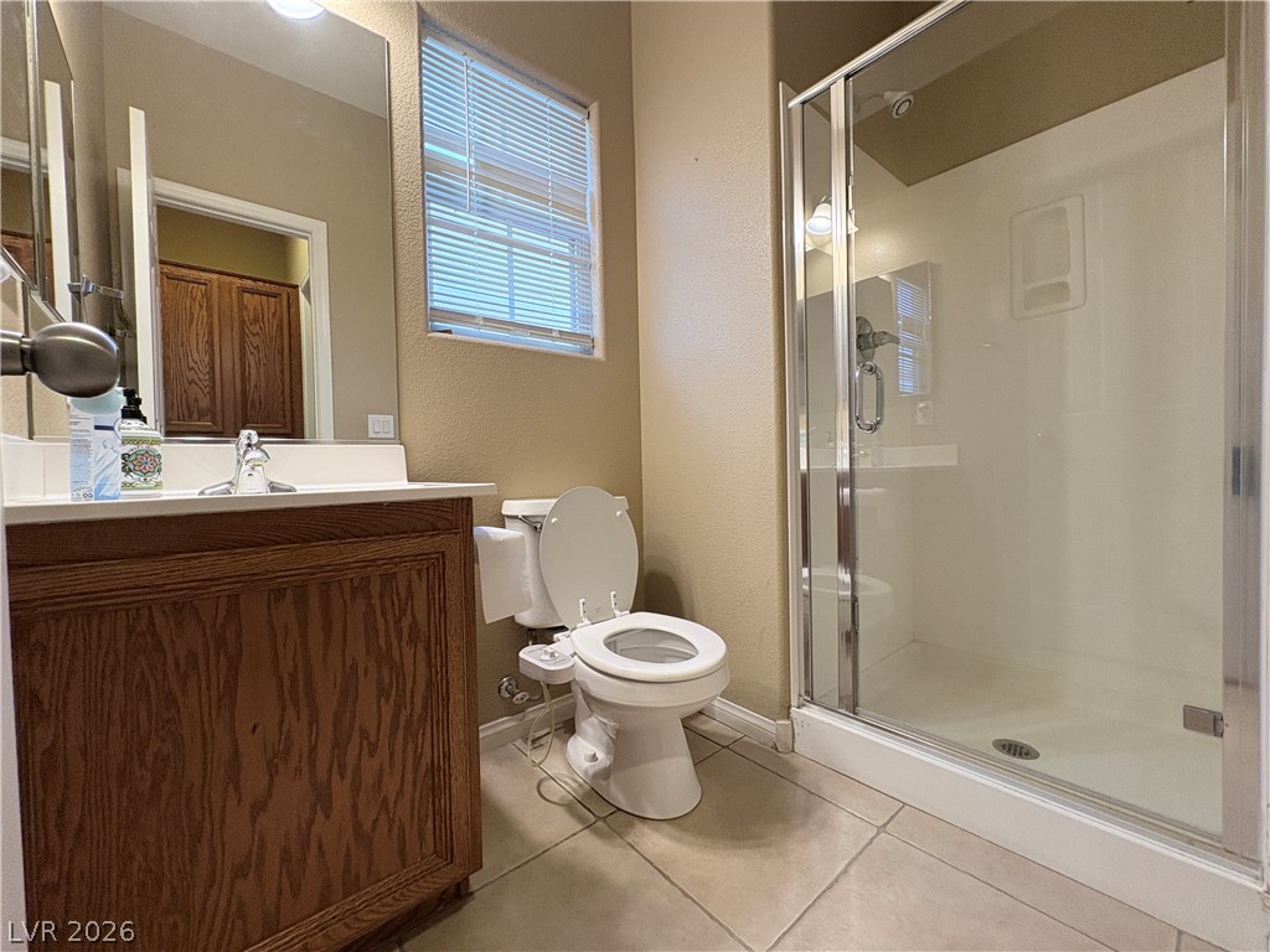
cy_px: 476
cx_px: 635
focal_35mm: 14
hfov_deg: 102.1
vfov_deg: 85.7
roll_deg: +2.3
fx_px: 514
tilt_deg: -1.2
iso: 250
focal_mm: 2.22
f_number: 2.2
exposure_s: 1/60
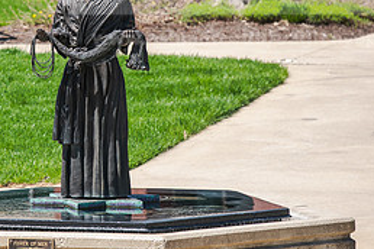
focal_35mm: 404
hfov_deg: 5.1
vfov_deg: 3.4
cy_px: 69
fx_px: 4197
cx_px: 26
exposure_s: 1/320
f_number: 4
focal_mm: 180
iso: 50
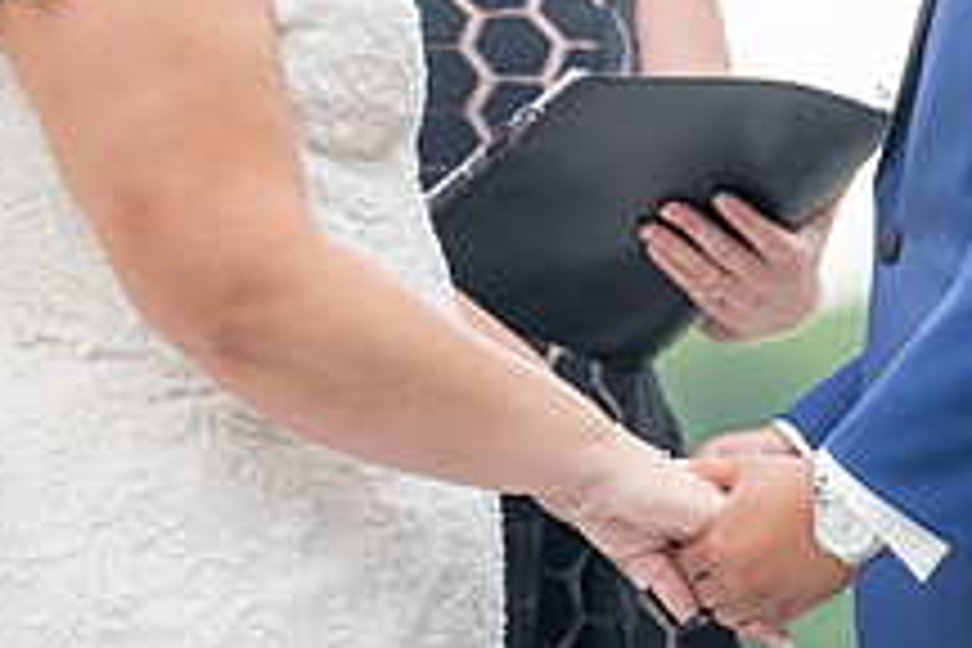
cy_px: -178
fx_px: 15335
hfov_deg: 3.6
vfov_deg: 2.4
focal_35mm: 568
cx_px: 636
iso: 125
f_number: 4
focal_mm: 198
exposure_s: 1/200
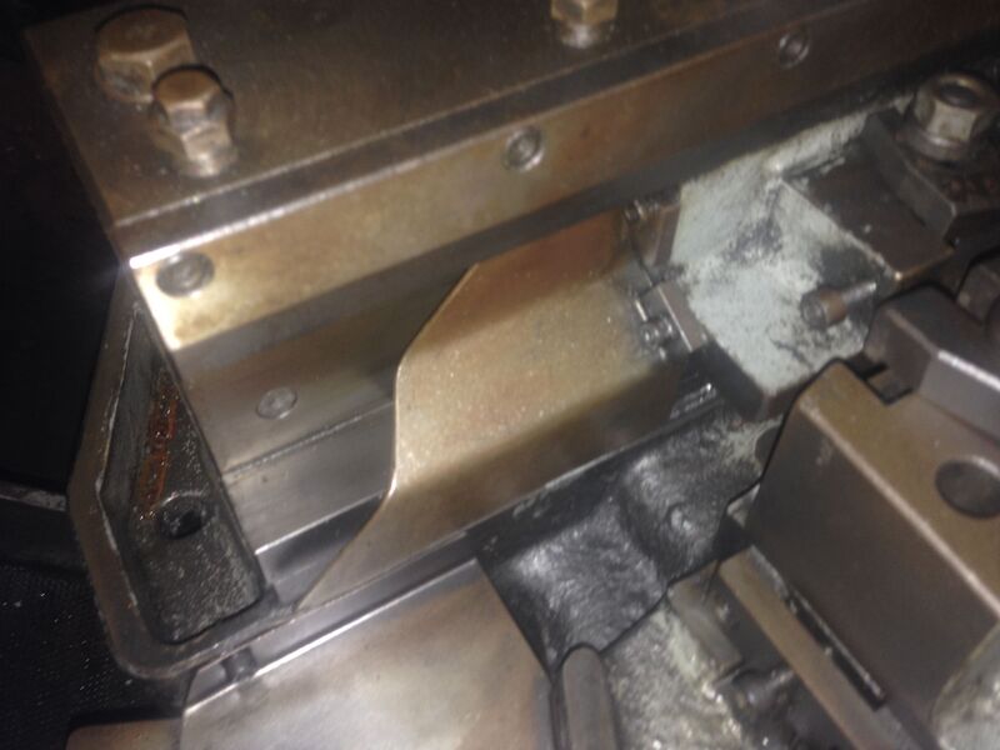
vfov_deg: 42.9
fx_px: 953
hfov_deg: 55.4
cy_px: 375
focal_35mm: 33
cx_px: 500
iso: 80
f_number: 2.4
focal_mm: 4.12
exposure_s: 1/16
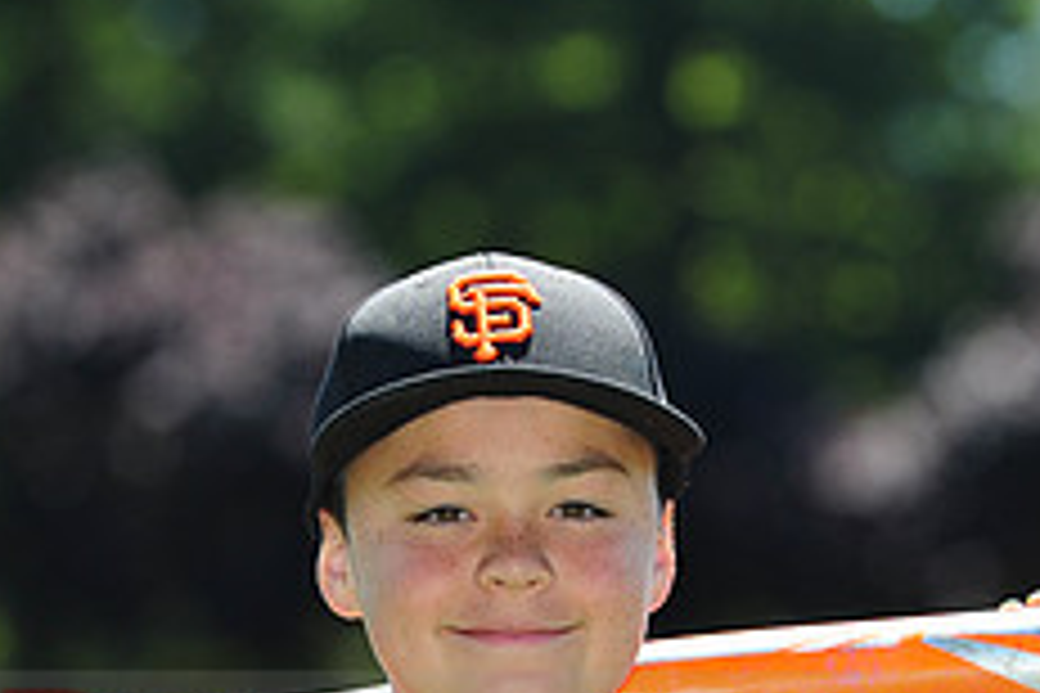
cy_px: 729
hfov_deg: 5.3
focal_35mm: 389
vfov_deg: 3.5
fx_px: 11237
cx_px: 450
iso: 320
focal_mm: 155
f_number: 5
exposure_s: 1/1000
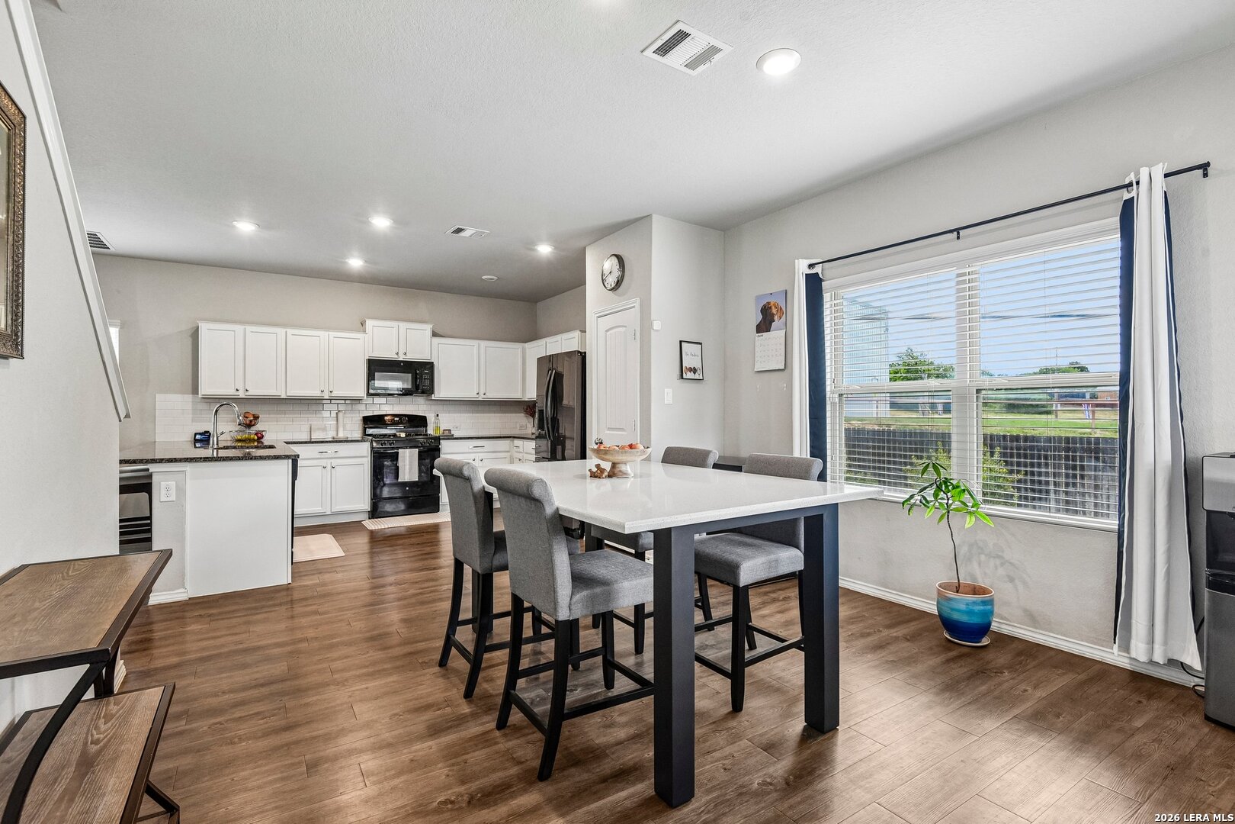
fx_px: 549
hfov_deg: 96.7
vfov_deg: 73.7
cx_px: 618
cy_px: 412
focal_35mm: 16
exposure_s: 1/15
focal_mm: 16
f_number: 8
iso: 800
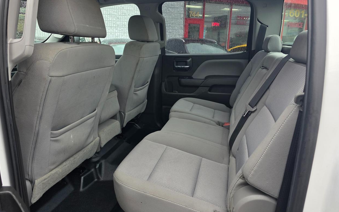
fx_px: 231
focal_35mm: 25
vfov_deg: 49.3
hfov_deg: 72.5
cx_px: 167
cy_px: 107
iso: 80
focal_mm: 6.3
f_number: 1.7
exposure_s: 1/180
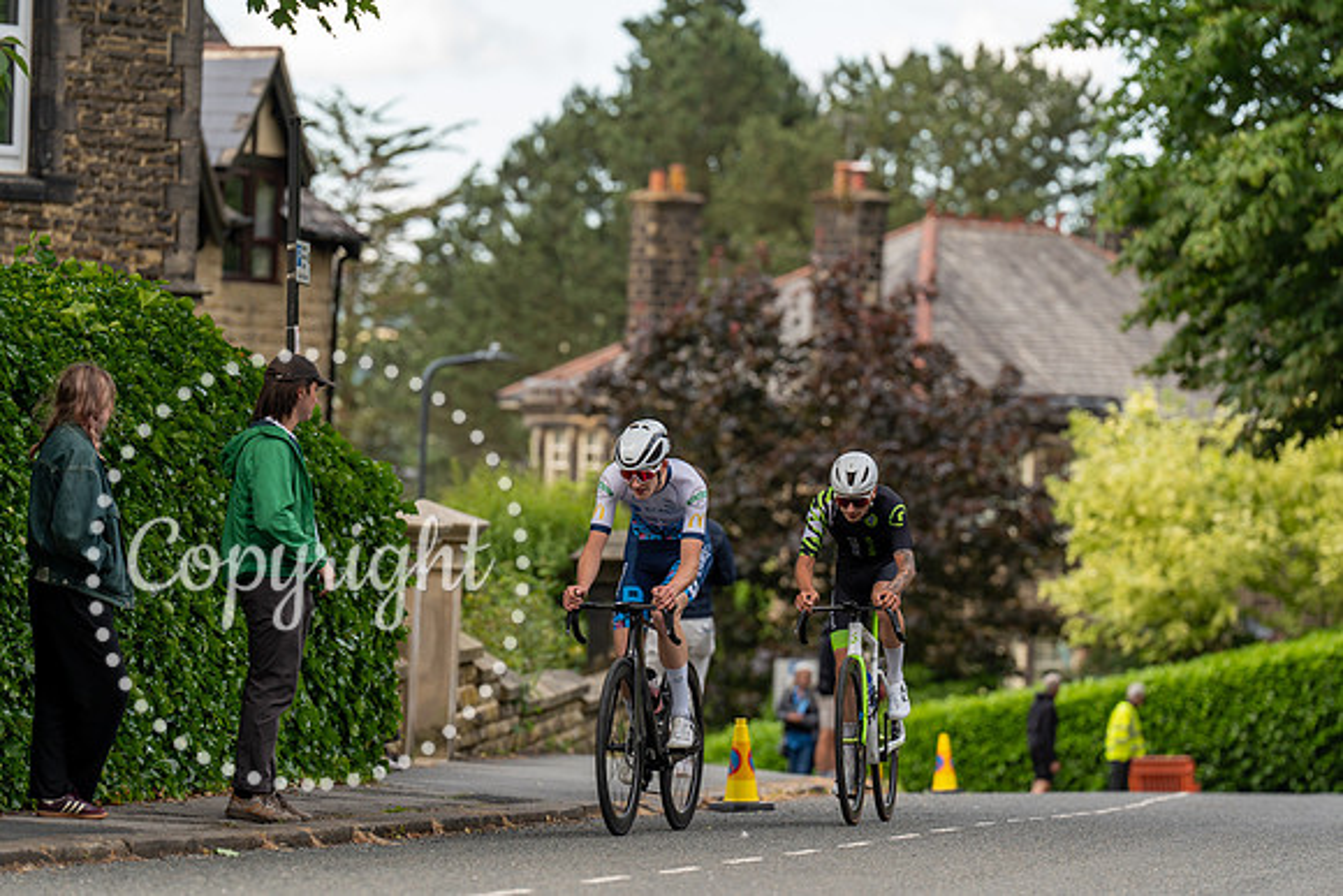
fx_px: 6903
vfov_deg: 7.4
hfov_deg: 11.1
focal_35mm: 185
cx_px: 672
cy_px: 448
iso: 400
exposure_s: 1/800
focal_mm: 185
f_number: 3.5
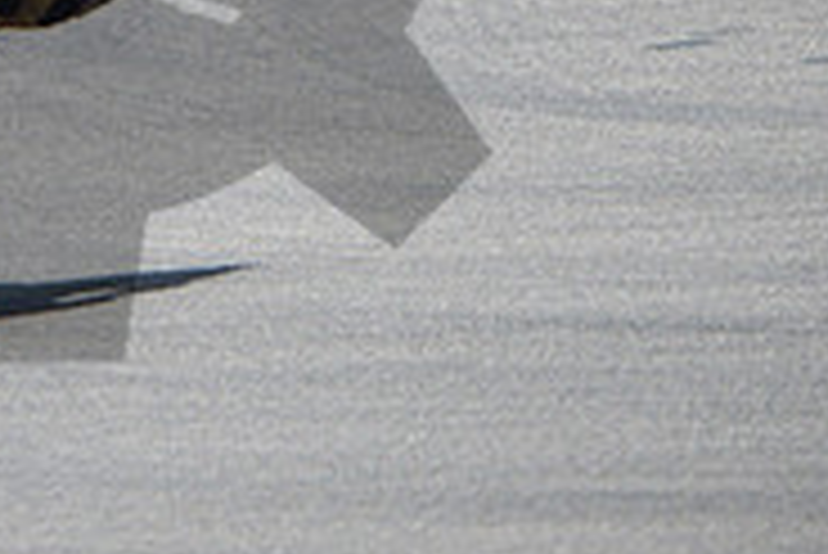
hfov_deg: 1.1
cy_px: -187
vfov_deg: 0.7
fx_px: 43503
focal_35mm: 1890
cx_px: 54
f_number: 5.6
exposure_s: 1/2000
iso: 800
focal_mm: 400
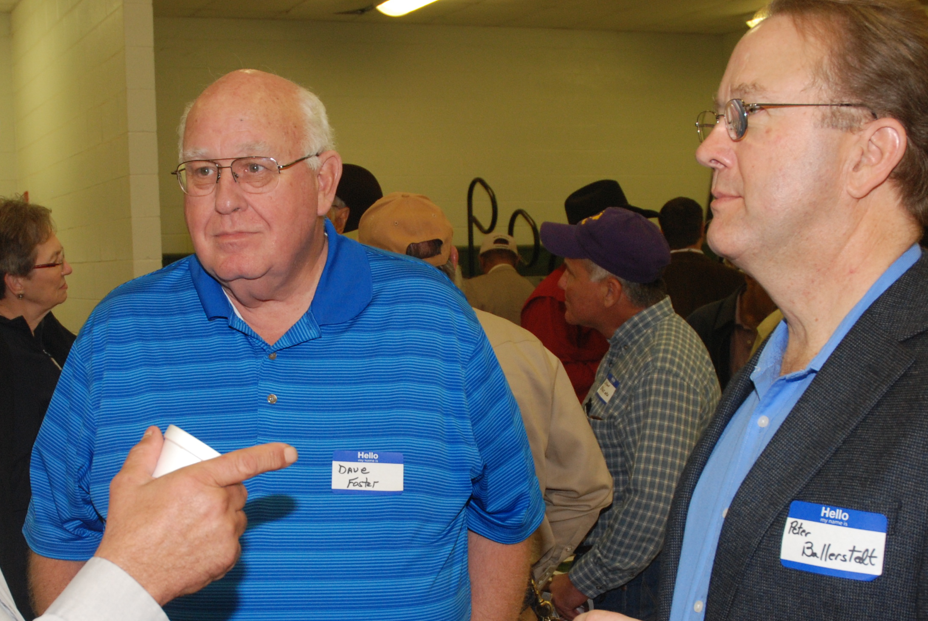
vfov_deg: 21.1
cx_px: 360
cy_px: 459
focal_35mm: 64
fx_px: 1652
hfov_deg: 31.3
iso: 400
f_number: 5.6
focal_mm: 24
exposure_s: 1/60
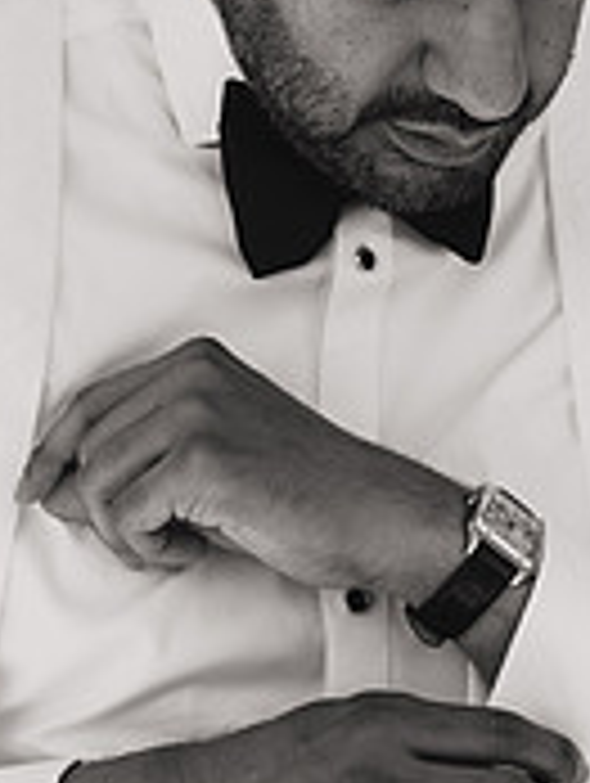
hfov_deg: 11.7
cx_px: 392
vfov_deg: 15.5
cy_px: 297
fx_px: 2879
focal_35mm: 127
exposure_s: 1/250
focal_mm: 51.1
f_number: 3.5
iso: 64
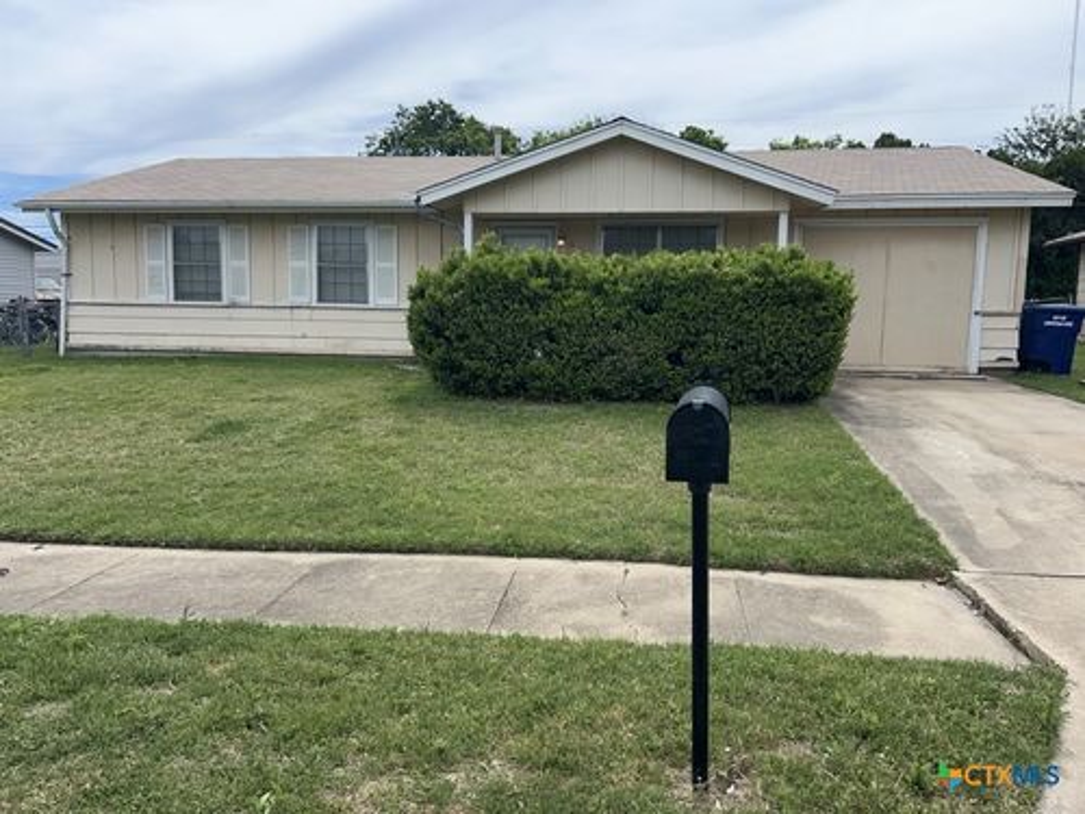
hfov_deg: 67.3
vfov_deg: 53.1
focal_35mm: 26
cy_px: 407
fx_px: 815
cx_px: 542
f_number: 1.5
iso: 32
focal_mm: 5.7
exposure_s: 1/6993
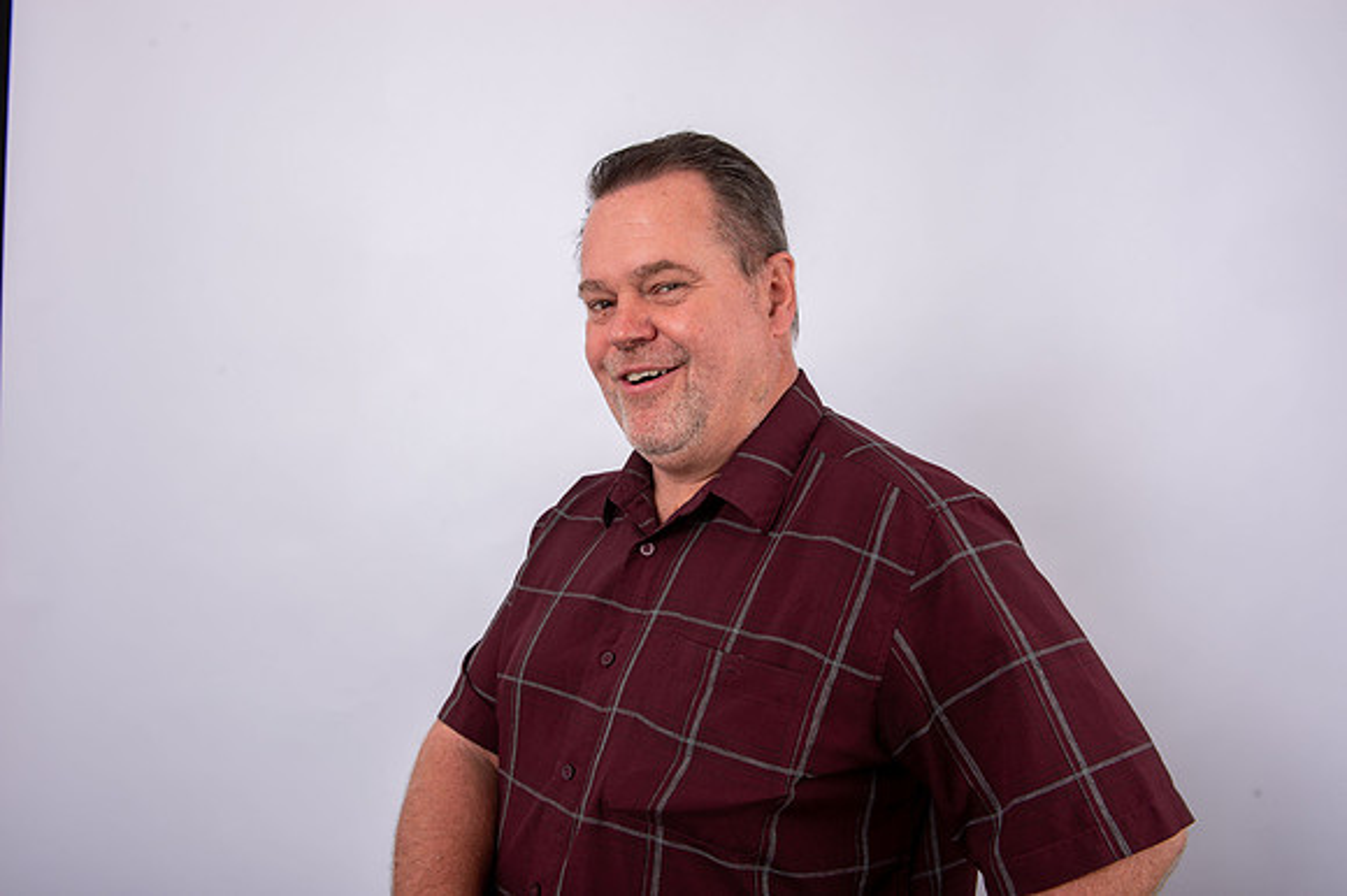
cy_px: 448
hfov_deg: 60.3
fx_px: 1159
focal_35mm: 31
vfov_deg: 42.3
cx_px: 674
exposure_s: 1/250
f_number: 9
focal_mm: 31
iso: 125
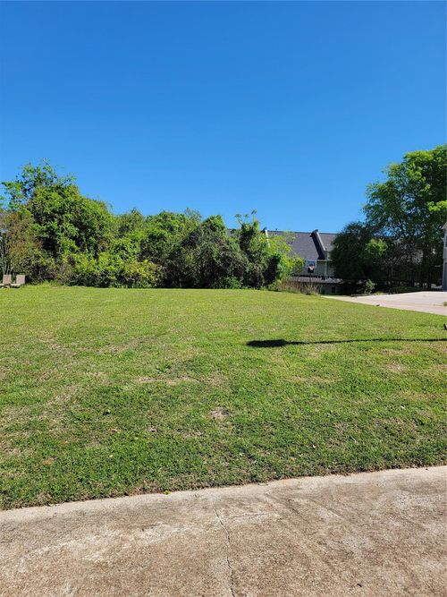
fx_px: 413
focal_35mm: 24
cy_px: 298
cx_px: 224
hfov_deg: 56.8
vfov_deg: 71.6
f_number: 1.8
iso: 16
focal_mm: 6.7
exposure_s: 1/950
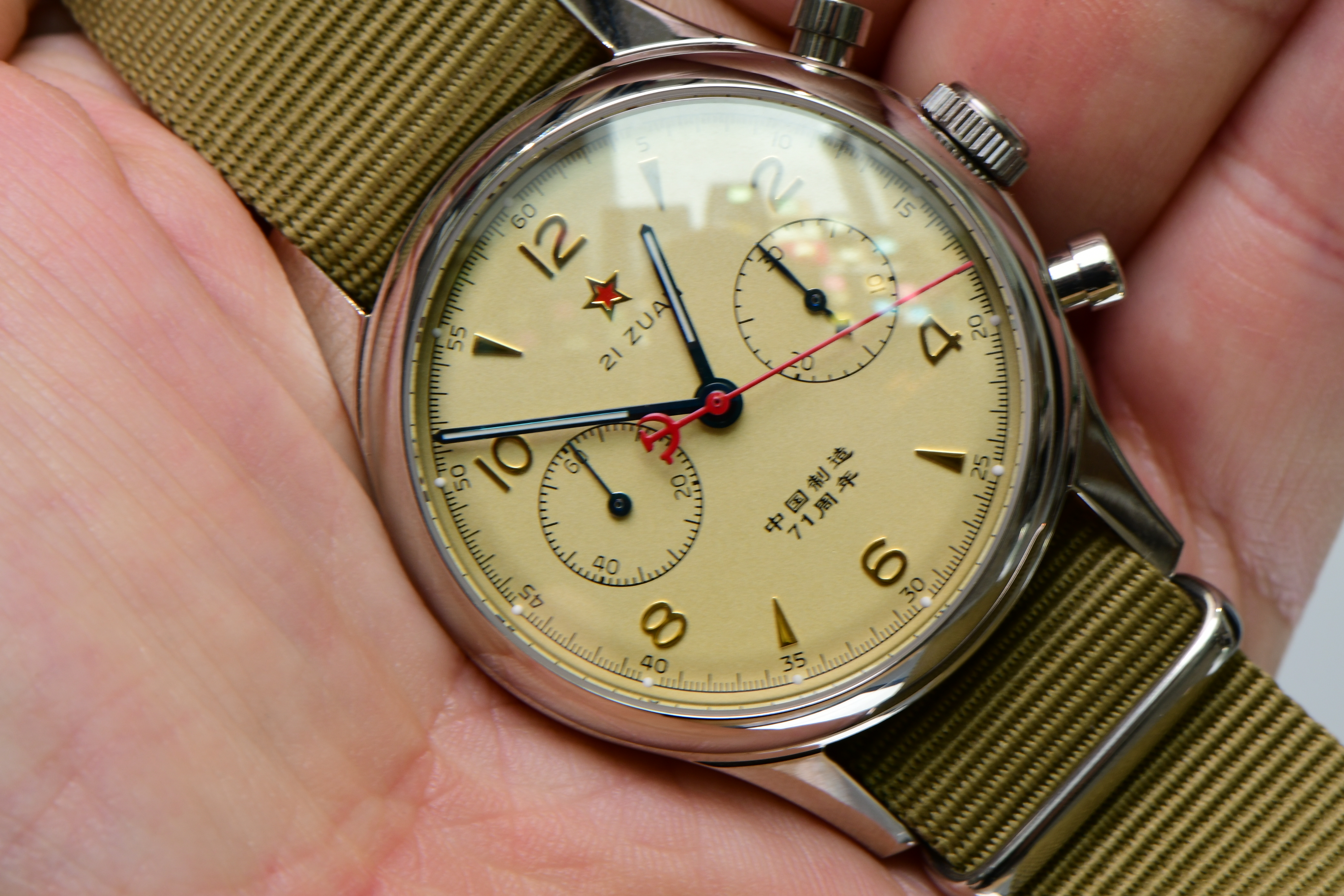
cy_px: 448
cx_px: 672
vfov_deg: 10.8
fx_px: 4741
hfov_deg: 16.1
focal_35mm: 127
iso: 280
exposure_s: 1/15
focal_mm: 85
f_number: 18
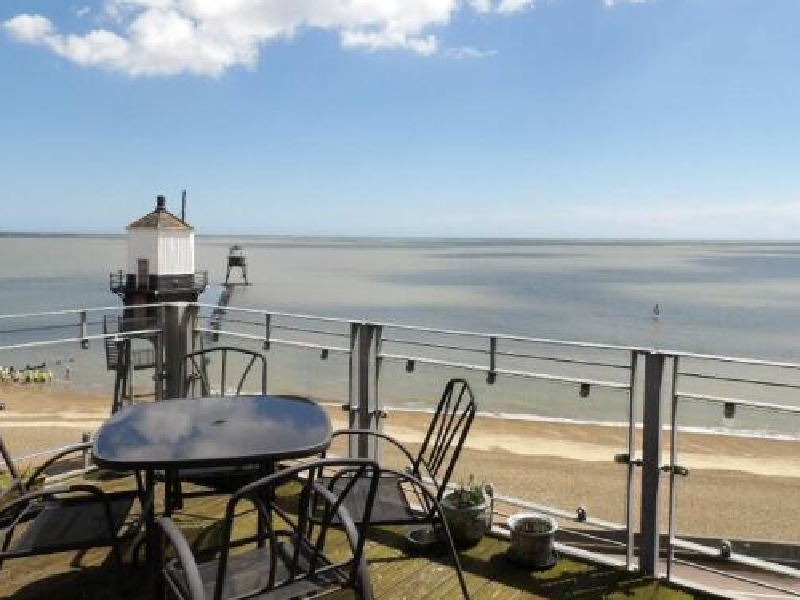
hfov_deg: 63.4
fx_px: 647
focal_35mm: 28
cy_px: 281
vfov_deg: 49.7
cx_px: 426
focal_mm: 4.3
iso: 100
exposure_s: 1/410
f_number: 5.6
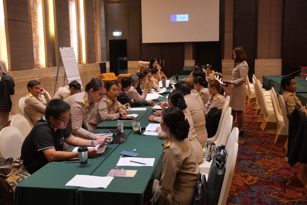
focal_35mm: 37
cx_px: 154
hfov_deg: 51.9
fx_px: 316
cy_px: 102
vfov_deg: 36.0
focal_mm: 18
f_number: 4.5
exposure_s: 1/125
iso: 3200
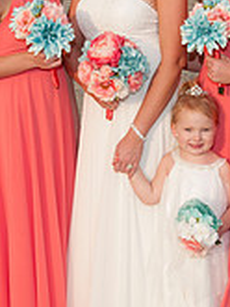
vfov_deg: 18.5
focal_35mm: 106
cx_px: 144
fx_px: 938
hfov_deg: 14.0
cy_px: 100
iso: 100
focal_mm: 27
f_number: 8
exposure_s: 1/250
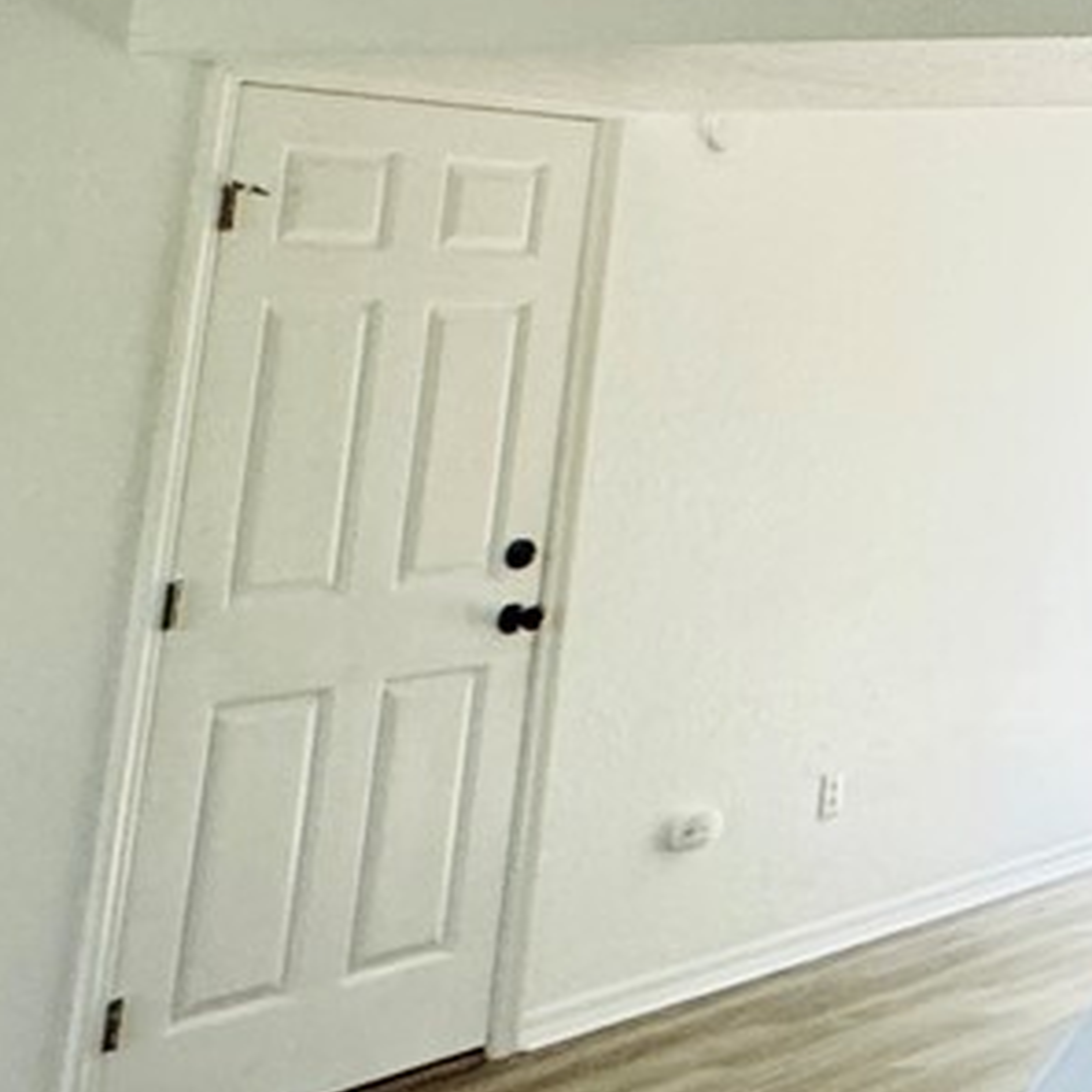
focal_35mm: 67
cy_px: -30
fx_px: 2391
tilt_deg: +9.5
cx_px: 2608
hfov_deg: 15.1
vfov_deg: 24.4
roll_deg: -0.1
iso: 250
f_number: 2.2
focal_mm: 2.22
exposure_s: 1/60
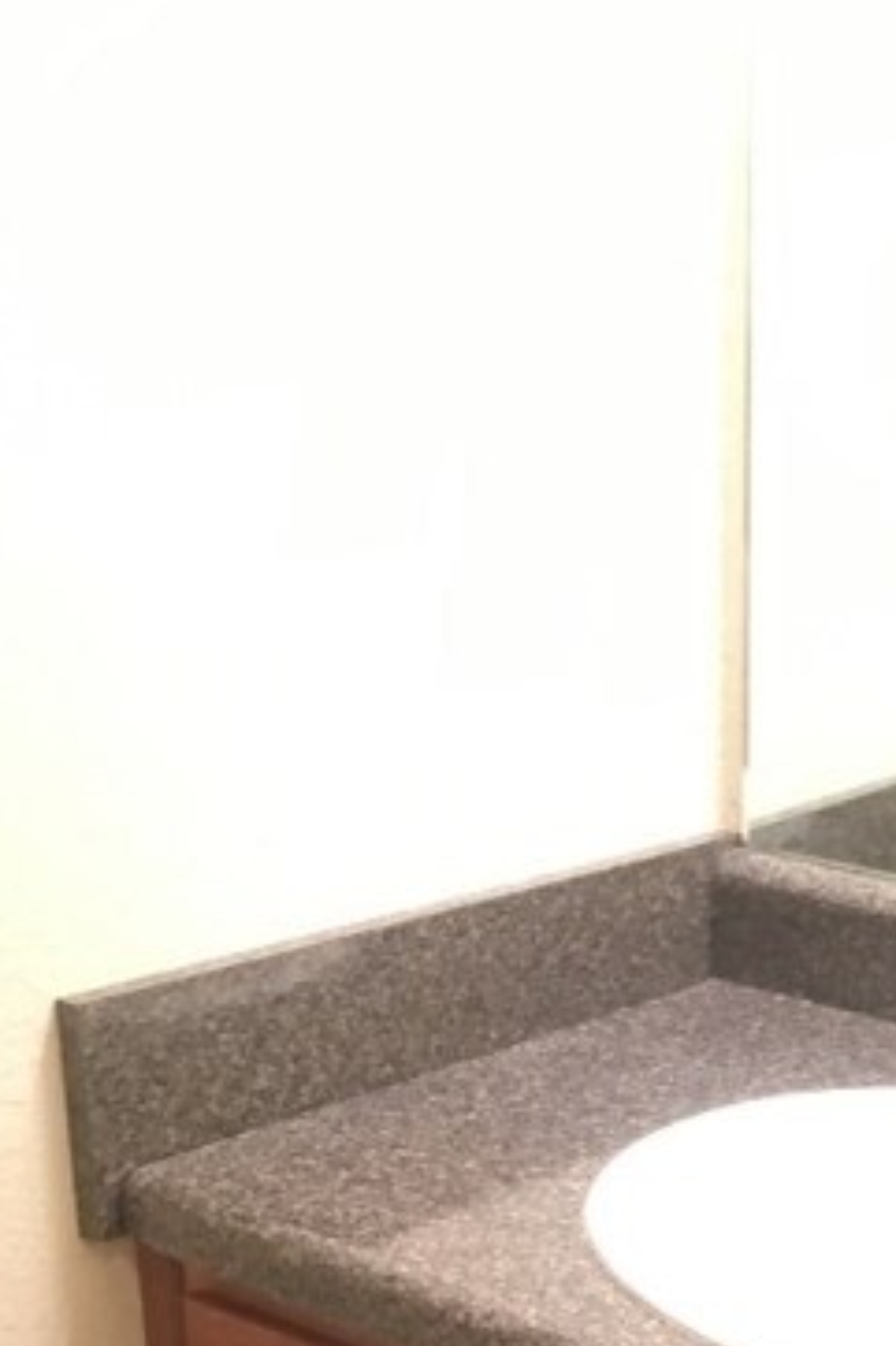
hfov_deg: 21.0
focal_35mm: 64
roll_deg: -0.7
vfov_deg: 29.6
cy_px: 1301
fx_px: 2391
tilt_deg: -23.3
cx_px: 703
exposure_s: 1/24
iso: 200
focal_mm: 4.15
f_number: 2.2
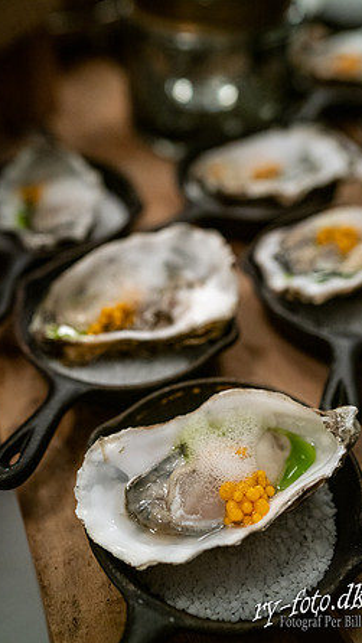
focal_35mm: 37
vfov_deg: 54.0
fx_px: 631
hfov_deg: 32.0
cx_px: 185
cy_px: 323
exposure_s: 1/80
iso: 4000
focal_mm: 35
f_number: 2.5
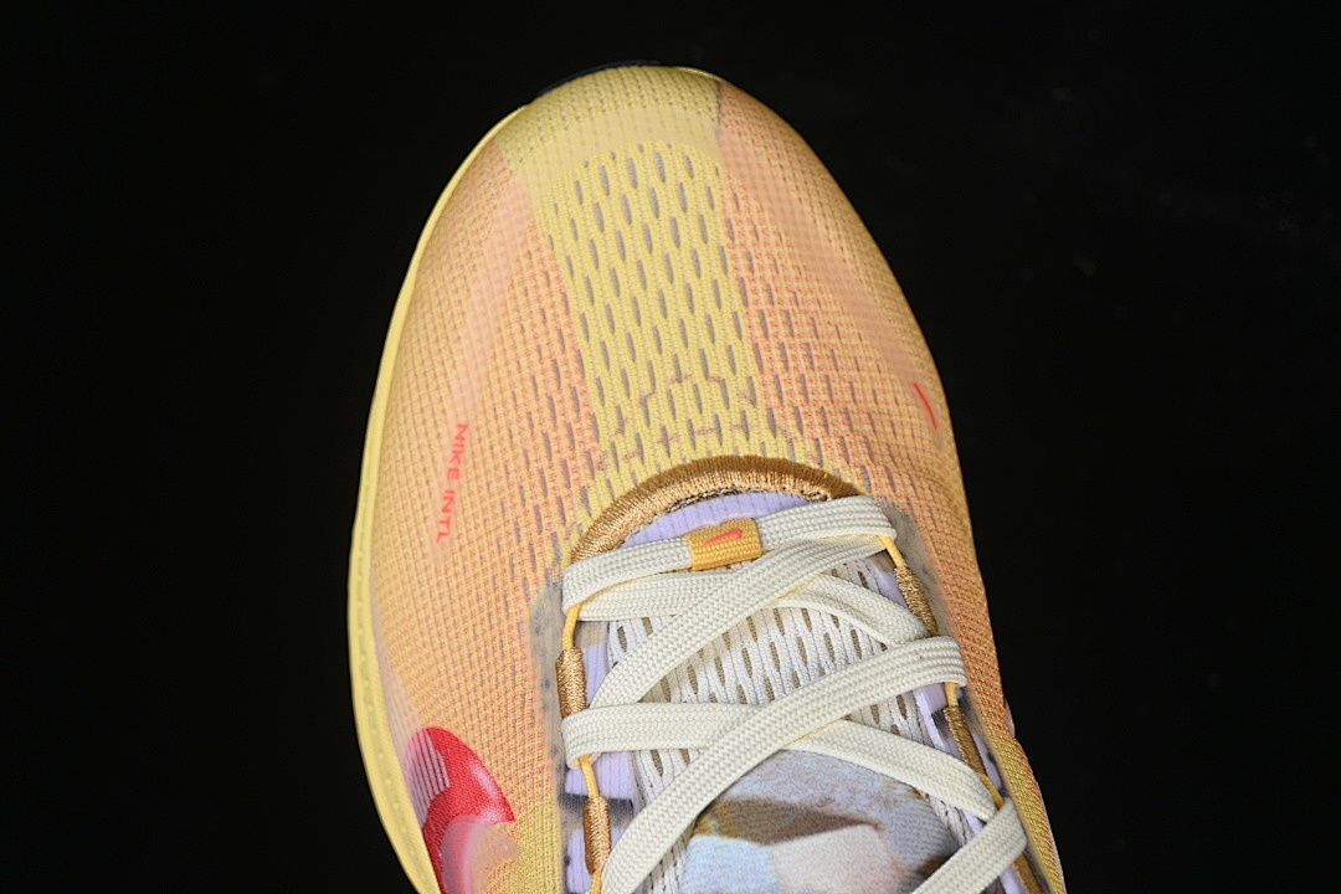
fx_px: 2794
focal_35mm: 75
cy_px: 447
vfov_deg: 18.2
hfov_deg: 27.0
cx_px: 670
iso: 160
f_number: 7.1
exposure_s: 1/80
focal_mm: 50
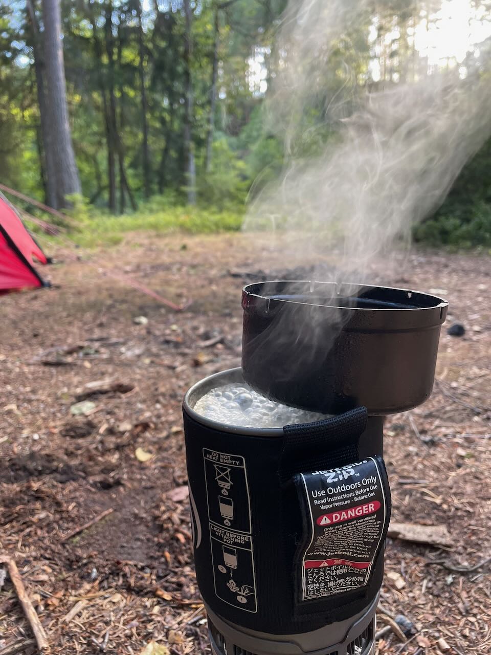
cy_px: 328
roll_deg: +1.8
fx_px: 492
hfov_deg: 53.1
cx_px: 246
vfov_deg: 67.3
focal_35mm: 26
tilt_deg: -12.0
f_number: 1.6
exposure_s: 1/121
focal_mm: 4.2
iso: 100
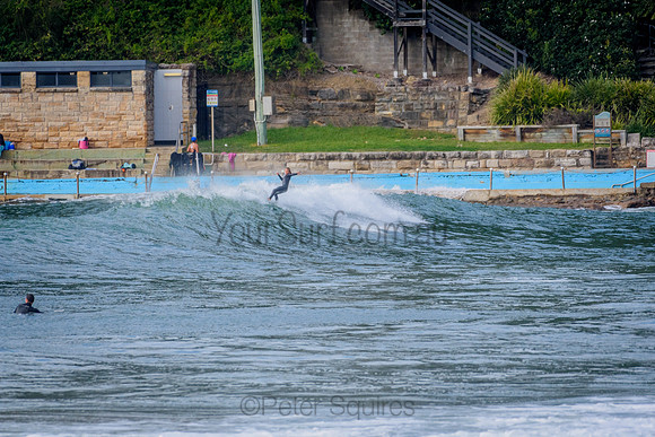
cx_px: 328
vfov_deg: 1.8
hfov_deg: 2.7
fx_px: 13648
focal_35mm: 750
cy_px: 218
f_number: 5.6
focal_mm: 500
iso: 560
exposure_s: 1/2000
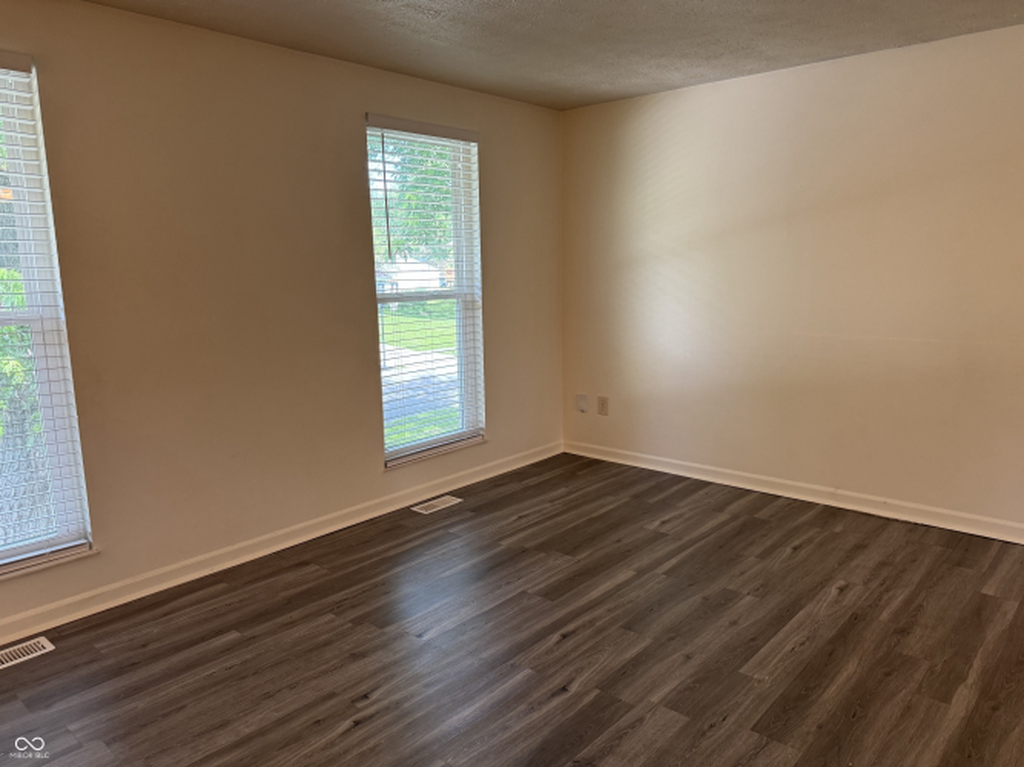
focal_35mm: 24
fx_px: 710
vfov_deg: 56.8
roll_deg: +1.3
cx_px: 512
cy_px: 384
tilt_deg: -9.8
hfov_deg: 71.6
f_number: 1.78
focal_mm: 6.76
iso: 200
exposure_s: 1/120
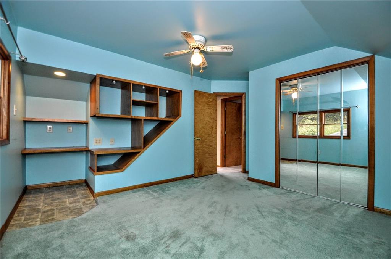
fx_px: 163
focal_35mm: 15
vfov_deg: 77.1
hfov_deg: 100.5
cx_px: 196
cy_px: 130
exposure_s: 1/60
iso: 800
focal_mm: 10
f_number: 4
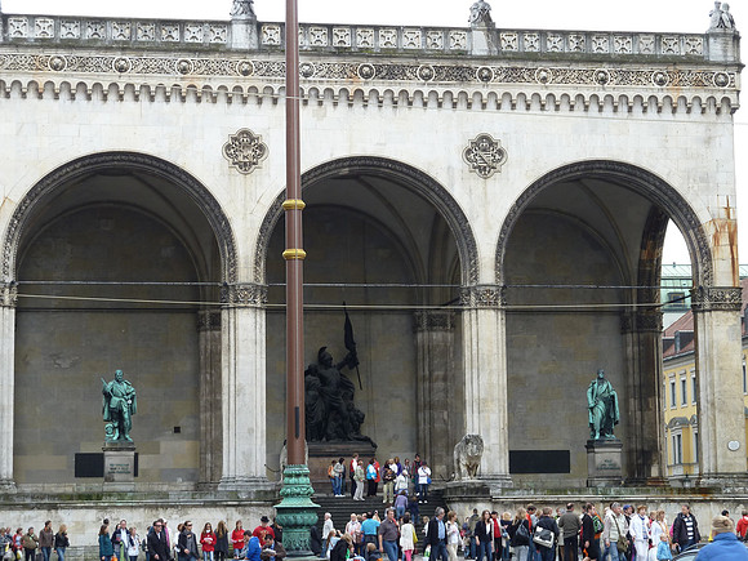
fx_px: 2074
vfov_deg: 15.4
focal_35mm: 96
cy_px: 280
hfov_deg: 20.4
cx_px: 374
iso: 80
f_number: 4.3
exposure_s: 1/125
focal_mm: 15.8
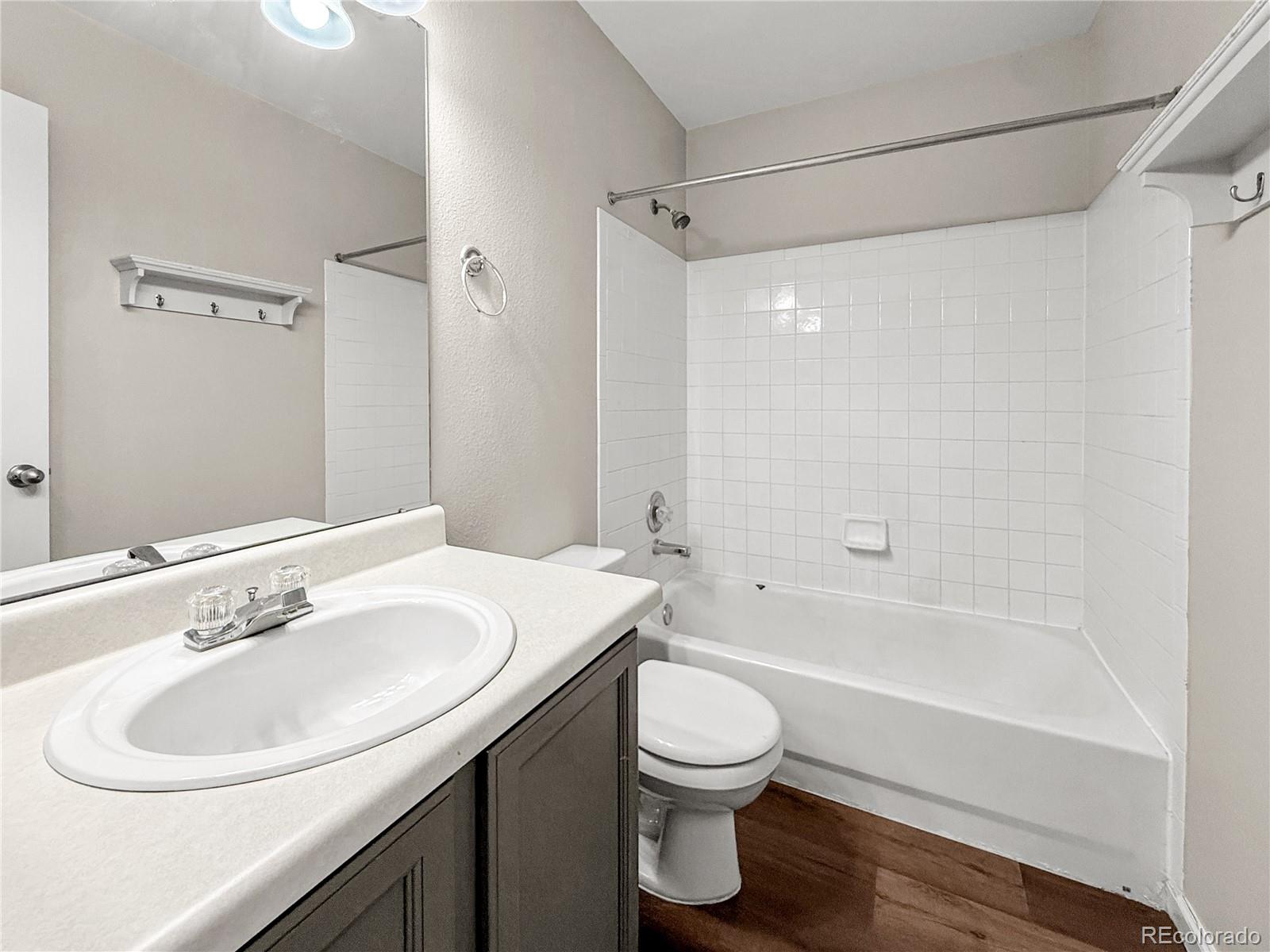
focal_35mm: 14
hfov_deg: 102.1
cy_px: 476
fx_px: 514
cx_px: 635
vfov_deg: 85.7
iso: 160
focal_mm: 2.22
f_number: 2.2
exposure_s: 1/120
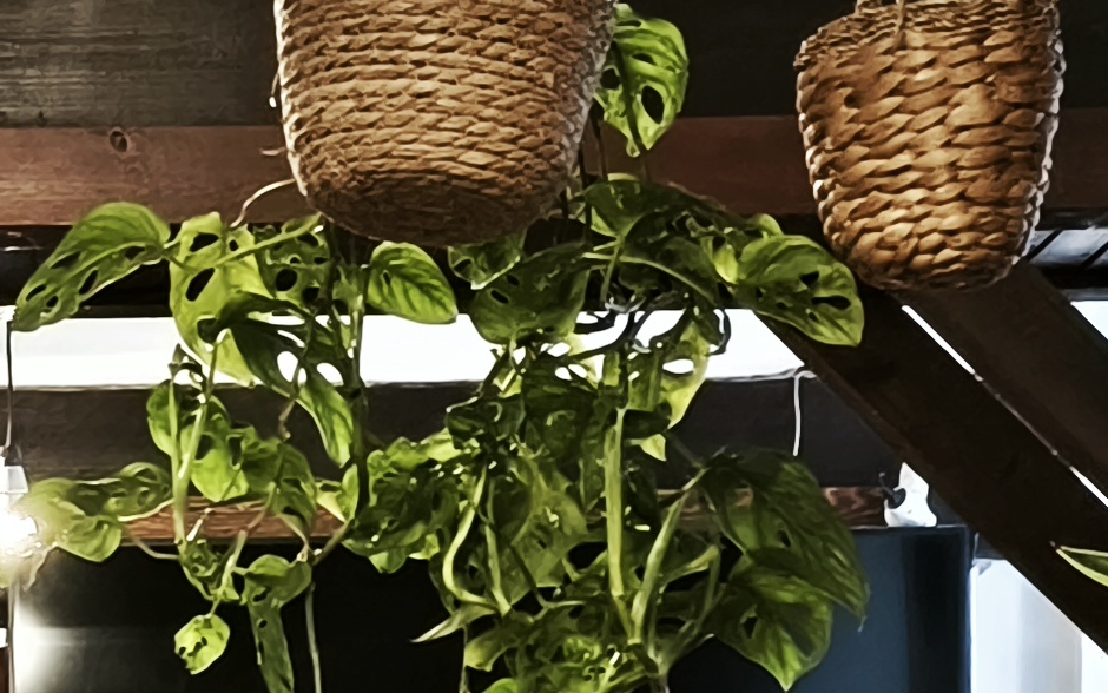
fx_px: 6947
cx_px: -383
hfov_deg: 9.0
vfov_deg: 5.5
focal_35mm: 230
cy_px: 1576
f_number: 1.9
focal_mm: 7.1
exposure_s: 1/33.3
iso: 3200
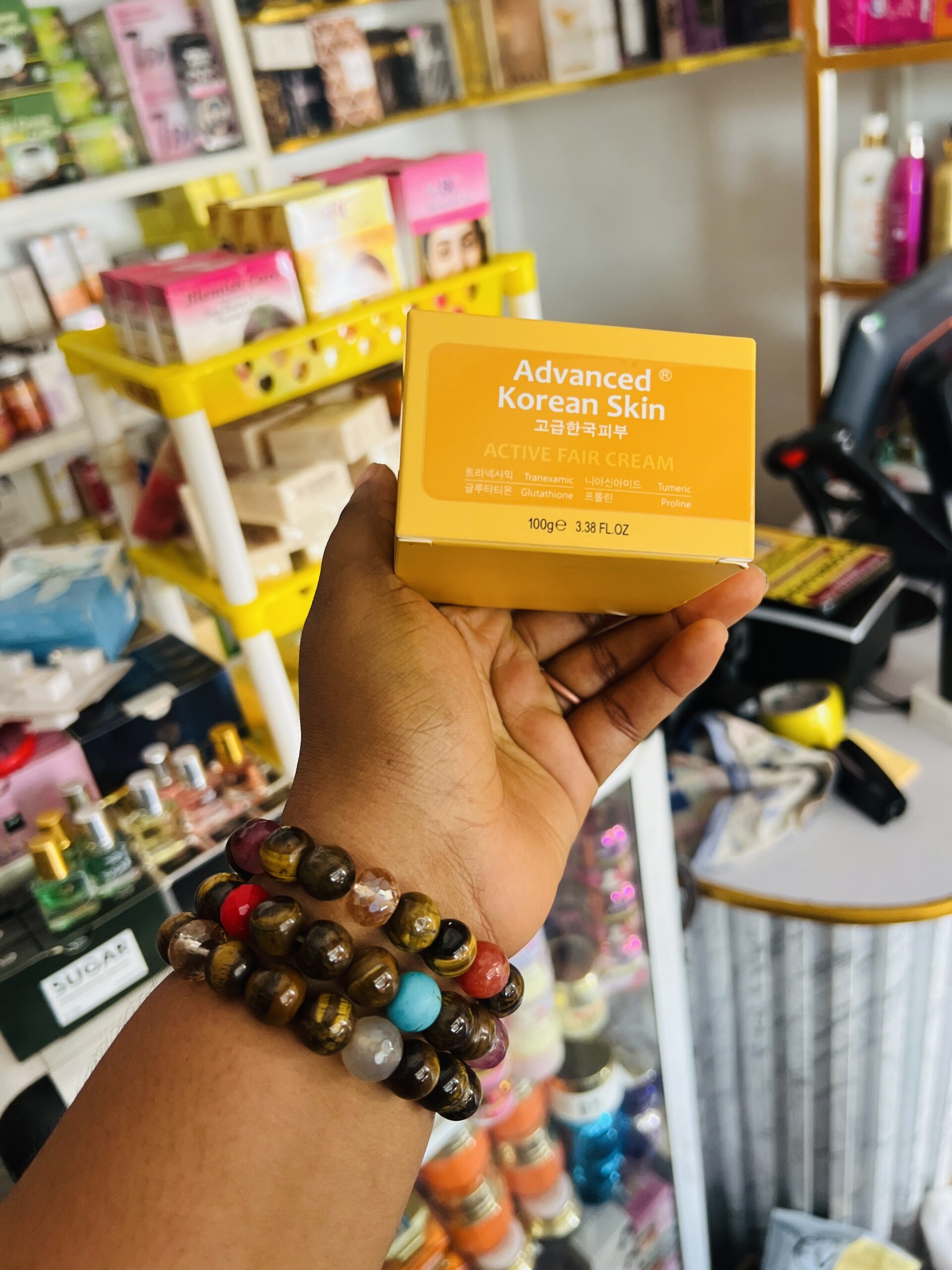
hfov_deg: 53.1
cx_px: 476
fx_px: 953
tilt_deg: -28.6
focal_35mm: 26
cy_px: 635
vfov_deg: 67.3
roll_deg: +11.4
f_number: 1.5
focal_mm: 5.7
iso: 125
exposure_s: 1/111
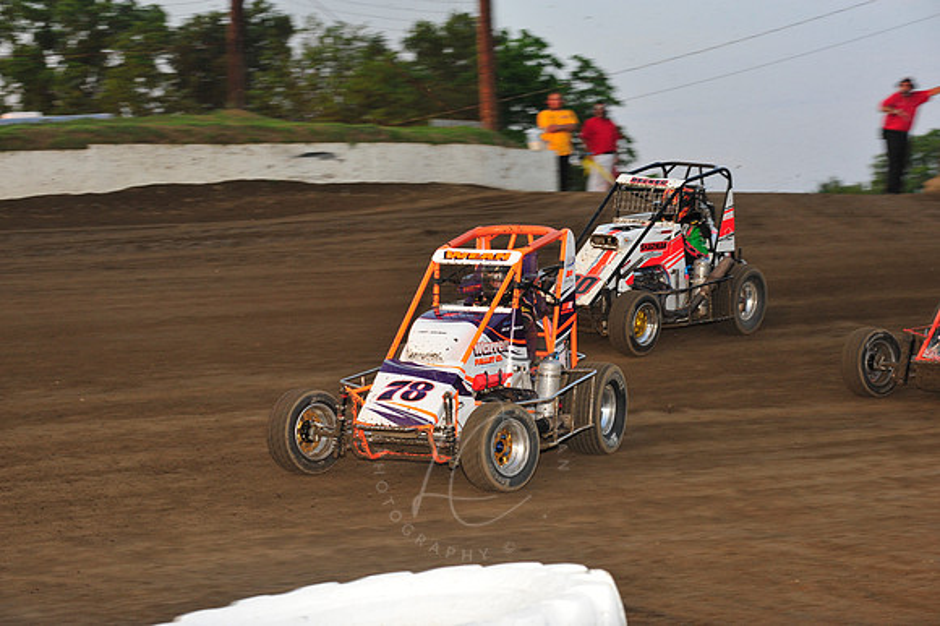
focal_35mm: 100
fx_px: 2610
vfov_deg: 13.7
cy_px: 313
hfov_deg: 20.4
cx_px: 470
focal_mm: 100
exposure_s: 1/320
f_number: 7.1
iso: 800
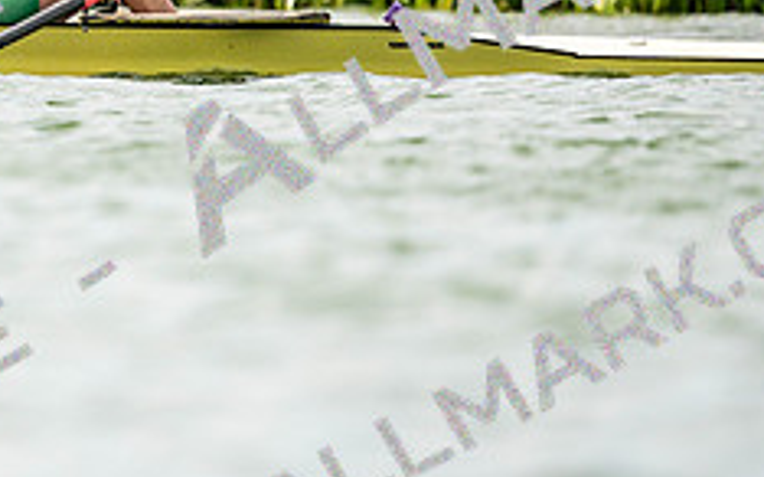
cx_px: -95
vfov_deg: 0.9
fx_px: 31592
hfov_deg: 1.4
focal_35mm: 1518
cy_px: -54
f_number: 6.3
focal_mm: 600
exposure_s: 1/2000
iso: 400
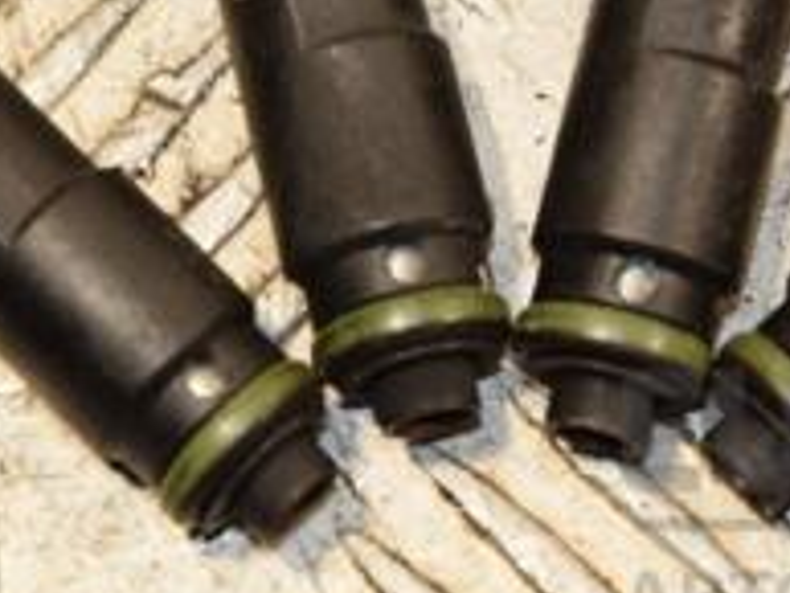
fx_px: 9226
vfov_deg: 3.7
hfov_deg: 4.9
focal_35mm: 404
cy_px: -115
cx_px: 544
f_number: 7.1
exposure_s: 1/200
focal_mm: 90
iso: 800
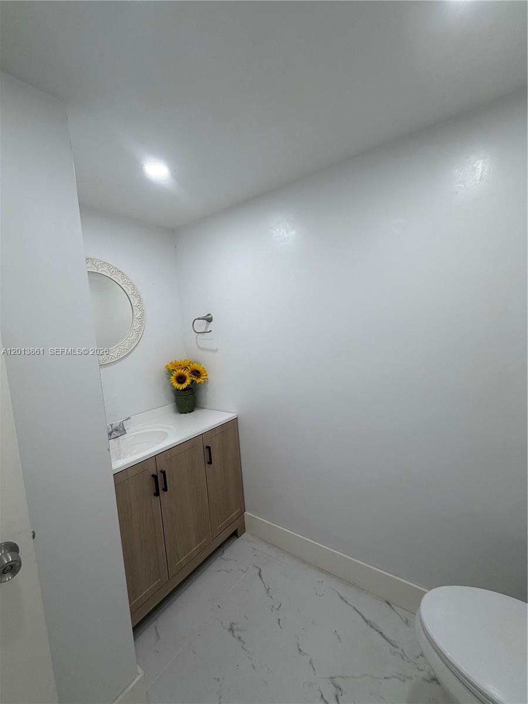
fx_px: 285
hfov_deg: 85.7
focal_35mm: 14
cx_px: 264
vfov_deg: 102.1
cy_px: 352
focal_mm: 2.22
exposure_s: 1/120
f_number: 2.2
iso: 125
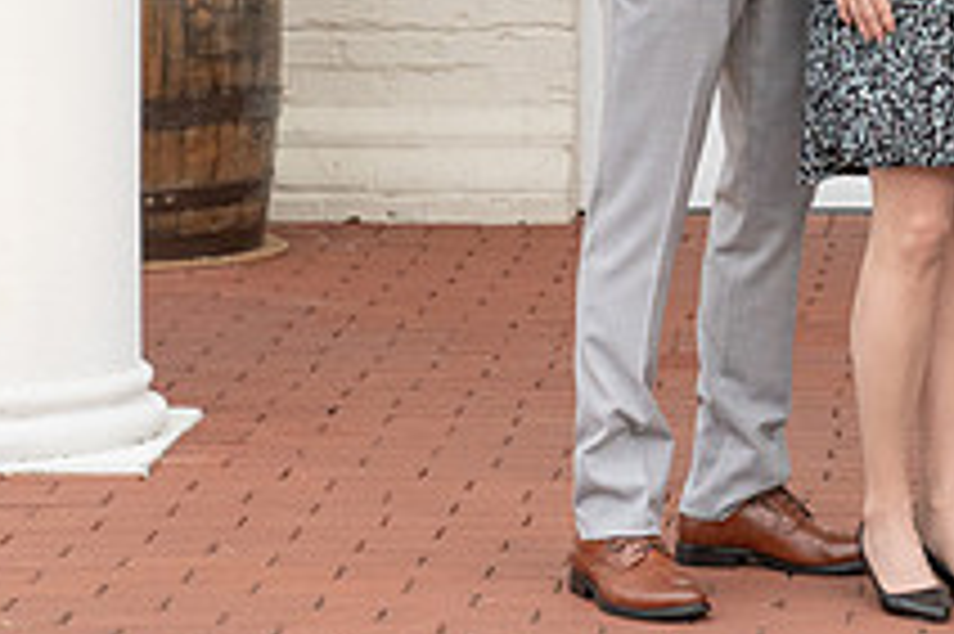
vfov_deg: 6.4
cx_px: 935
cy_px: -191
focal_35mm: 212
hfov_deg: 9.7
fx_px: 5613
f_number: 4
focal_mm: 70
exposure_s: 1/200
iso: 2000
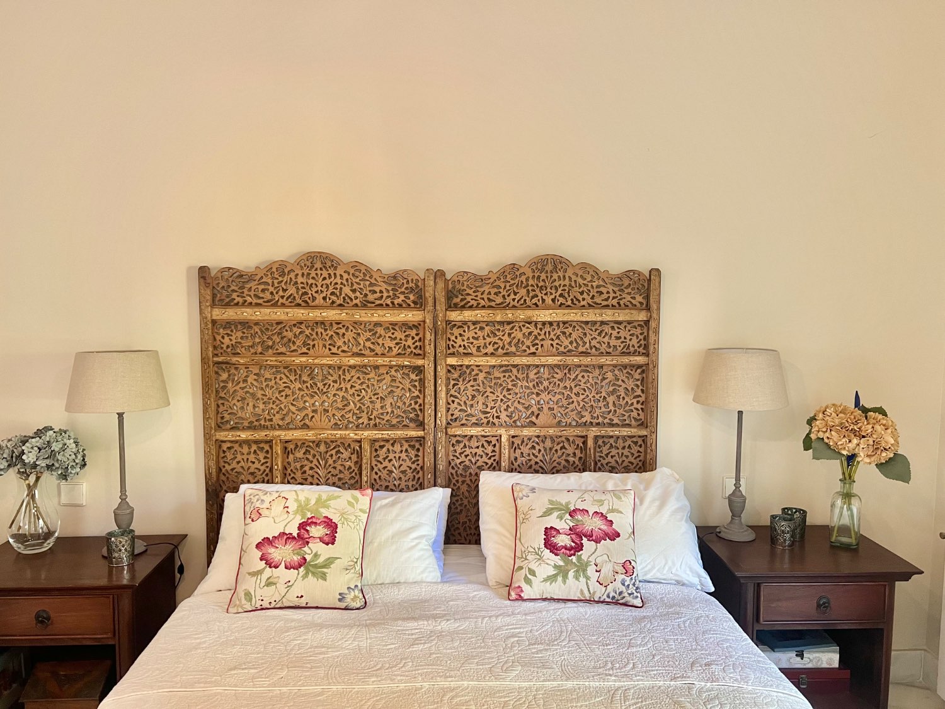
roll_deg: +0.1
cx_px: 472
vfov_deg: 53.1
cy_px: 354
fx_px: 710
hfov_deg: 67.3
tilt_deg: -5.0
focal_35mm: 26
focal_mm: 5.7
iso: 200
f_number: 1.5
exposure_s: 1/50
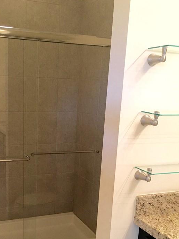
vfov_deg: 42.9
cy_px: 169
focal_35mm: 43
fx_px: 297
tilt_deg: -14.5
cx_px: 56
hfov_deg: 33.2
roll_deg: -2.1
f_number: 2.2
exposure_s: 1/30
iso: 125
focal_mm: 4.15
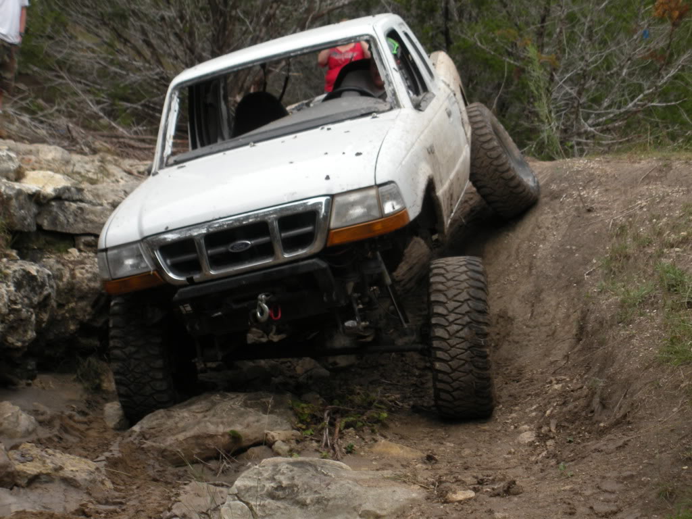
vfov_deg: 18.9
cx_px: 346
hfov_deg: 25.0
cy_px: 260
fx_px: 1559
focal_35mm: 78
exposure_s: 1/185
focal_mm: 14.2
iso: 64
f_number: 4.8
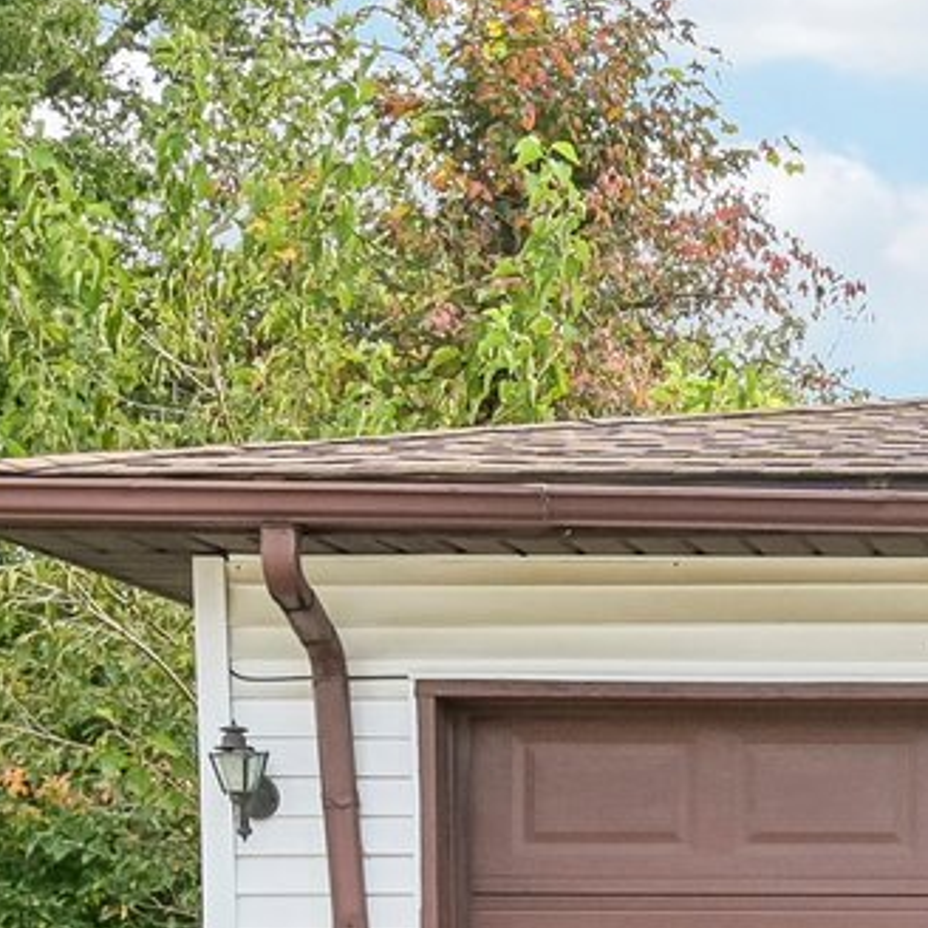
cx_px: 1350
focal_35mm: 85
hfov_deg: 18.3
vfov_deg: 19.7
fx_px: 2578
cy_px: 980
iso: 100
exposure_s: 1/60
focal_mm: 16
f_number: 8
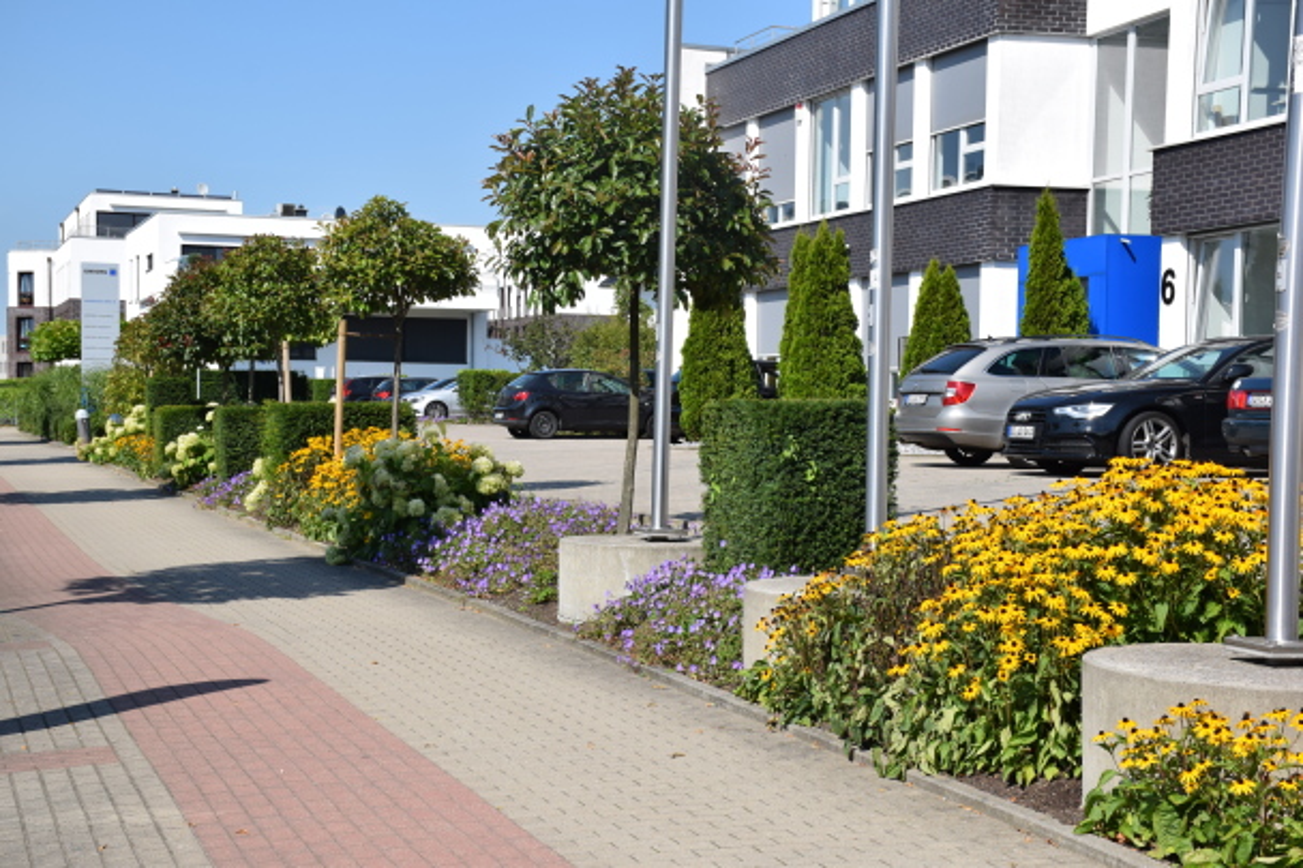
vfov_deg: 22.6
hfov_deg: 33.4
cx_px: 652
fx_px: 2171
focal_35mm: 60
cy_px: 434
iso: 200
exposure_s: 1/400
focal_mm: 40
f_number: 10
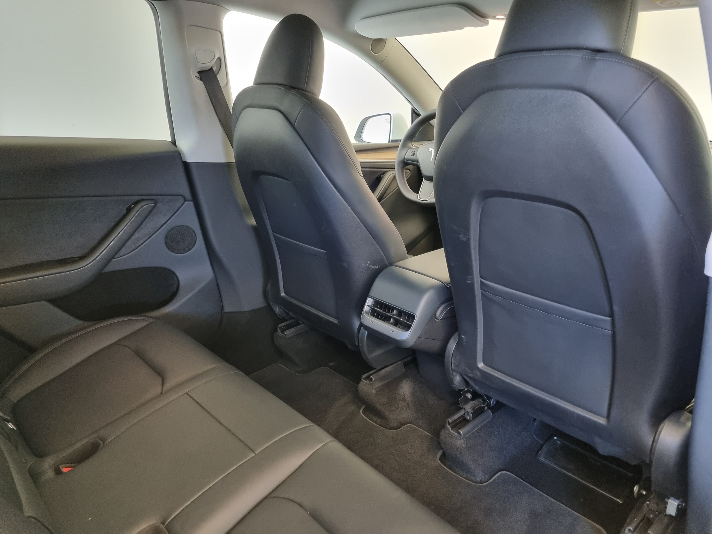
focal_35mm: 26
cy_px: 267
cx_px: 356
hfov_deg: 67.3
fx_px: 535
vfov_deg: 53.1
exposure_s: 1/33
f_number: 1.8
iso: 640
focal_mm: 5.4
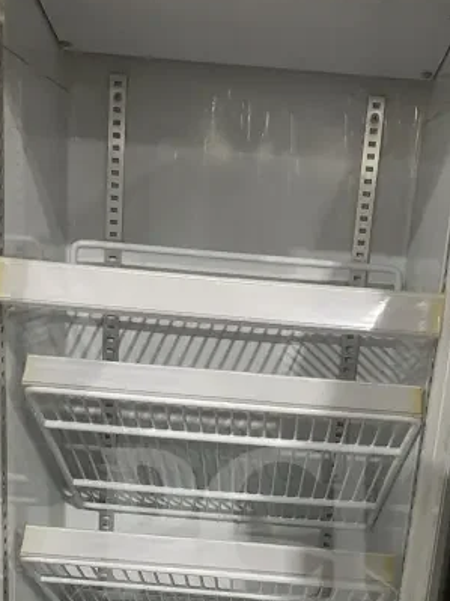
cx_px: 235
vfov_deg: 33.8
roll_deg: -6.1
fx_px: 919
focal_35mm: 53
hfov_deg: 27.5
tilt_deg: -18.2
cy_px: 567
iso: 320
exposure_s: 1/60
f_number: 1.8
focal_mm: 4.25
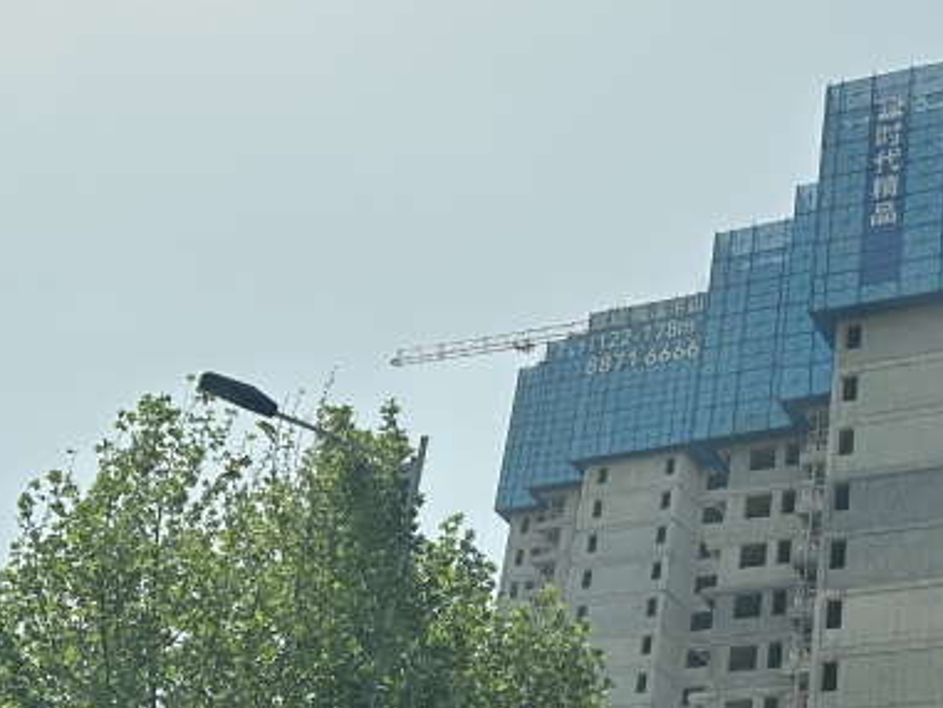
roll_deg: -4.5
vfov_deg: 23.1
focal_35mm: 63
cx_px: 819
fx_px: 1717
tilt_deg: +28.5
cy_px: 527
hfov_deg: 29.6
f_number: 1.78
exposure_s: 1/7042
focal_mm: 6.86
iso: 80
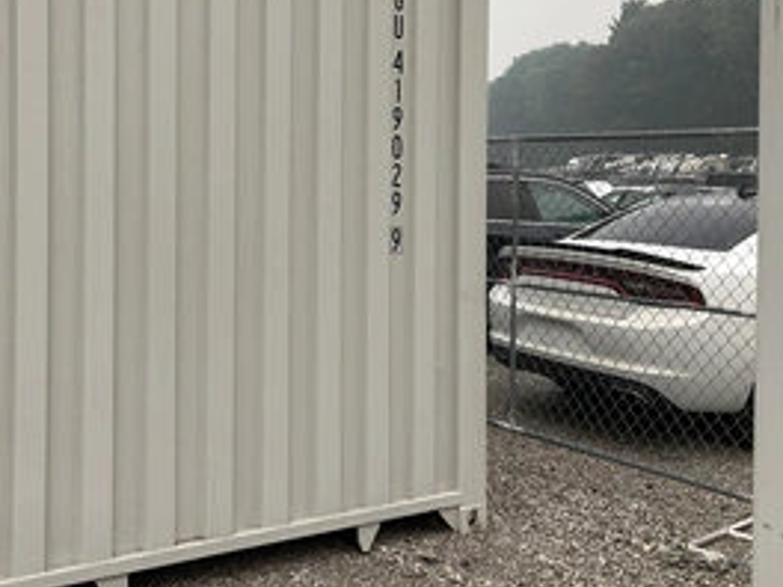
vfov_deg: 32.6
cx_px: 214
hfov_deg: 41.9
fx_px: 995
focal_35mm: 44
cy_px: 190
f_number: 1.8
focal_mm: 3
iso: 25
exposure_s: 1/391
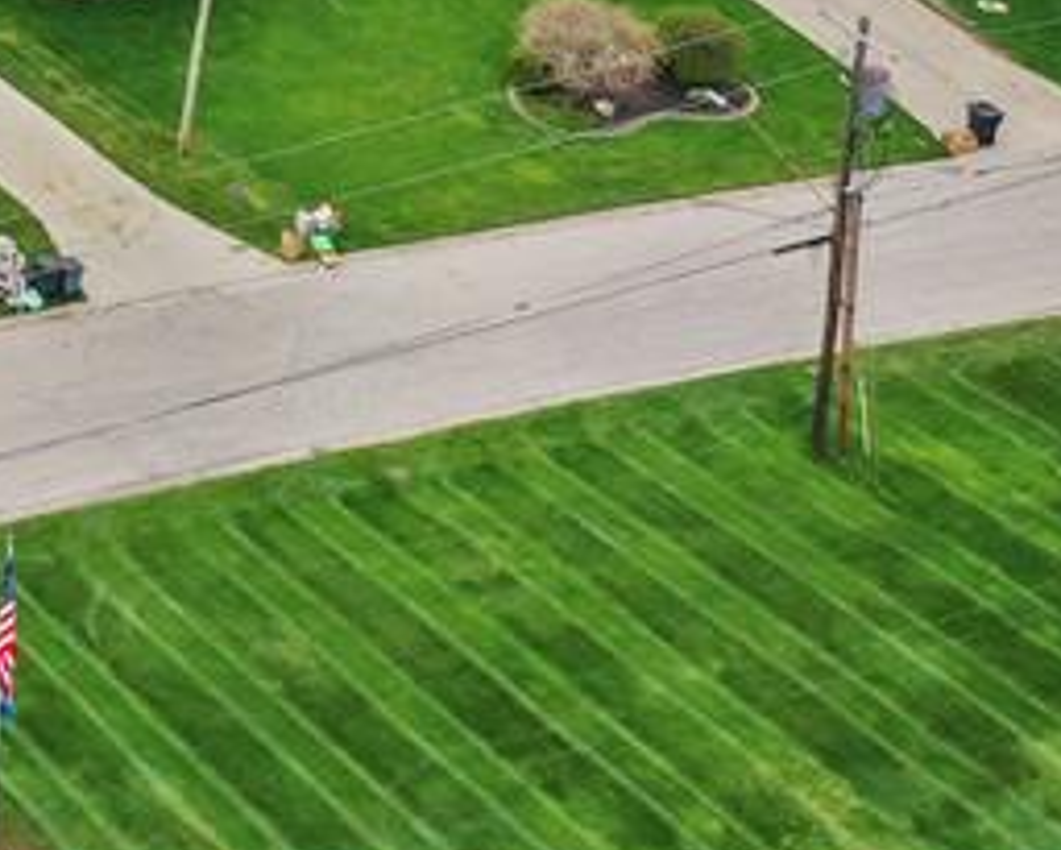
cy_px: -394
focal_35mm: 105
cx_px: -580
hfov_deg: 16.5
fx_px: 3298
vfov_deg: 13.8
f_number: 5
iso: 100
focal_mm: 10.26
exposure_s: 1/240
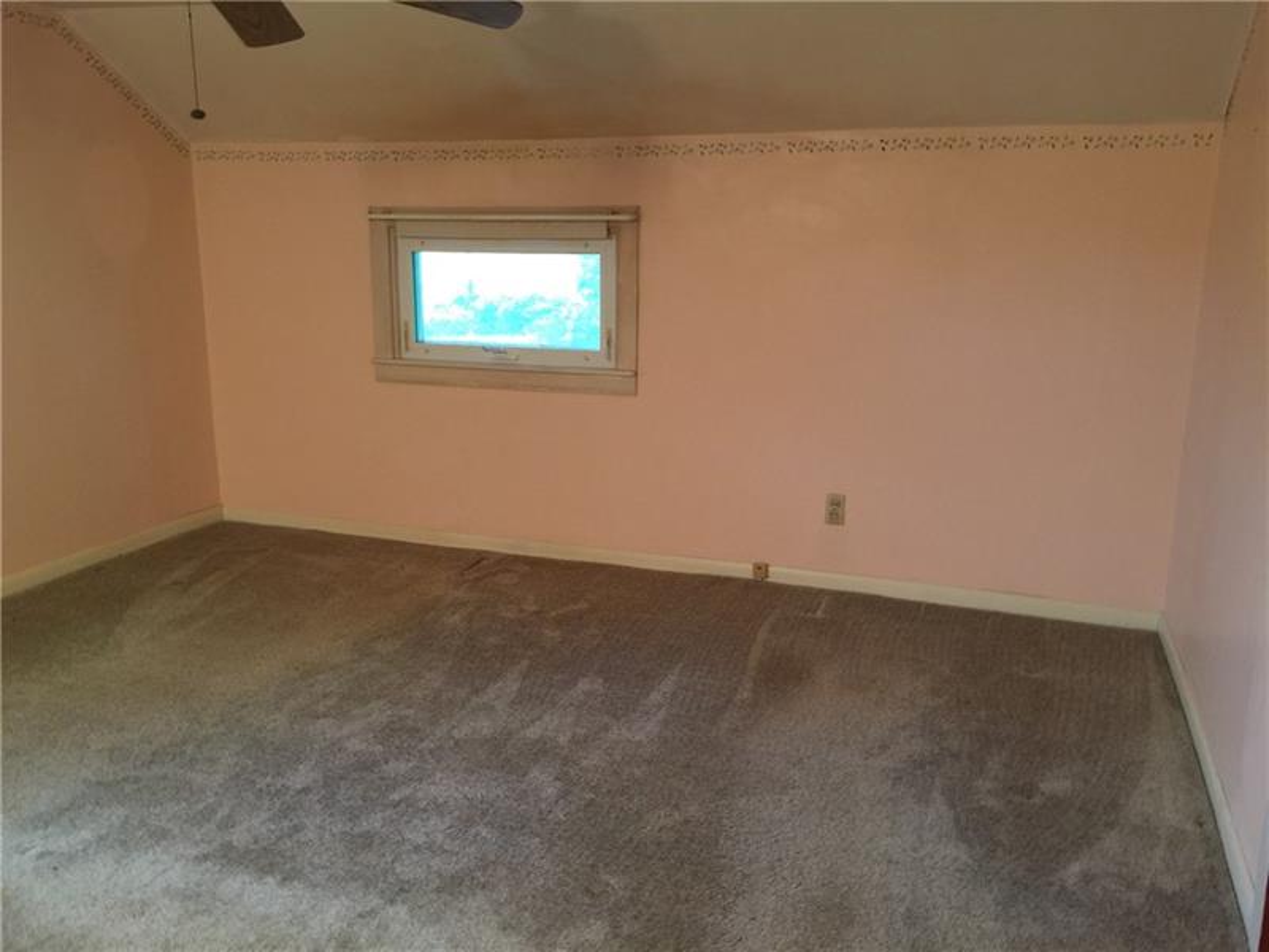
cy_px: 476
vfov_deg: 48.2
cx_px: 634
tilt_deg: -12.5
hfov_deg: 61.7
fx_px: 1063
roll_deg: -1.6
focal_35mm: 29
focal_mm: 4.15
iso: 80
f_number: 2.2
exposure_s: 1/4
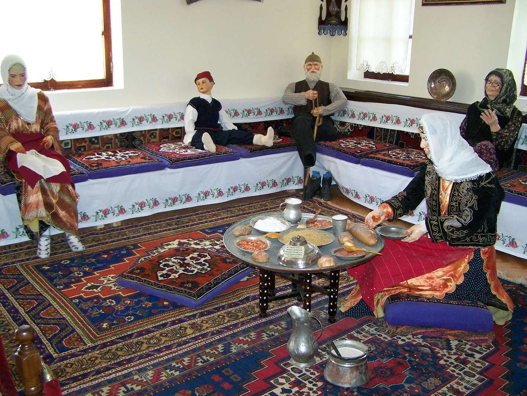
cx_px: 264
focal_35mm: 38
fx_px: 579
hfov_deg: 48.9
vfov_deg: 37.8
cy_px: 198
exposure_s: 1/60
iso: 200
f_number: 2.8
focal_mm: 6.3
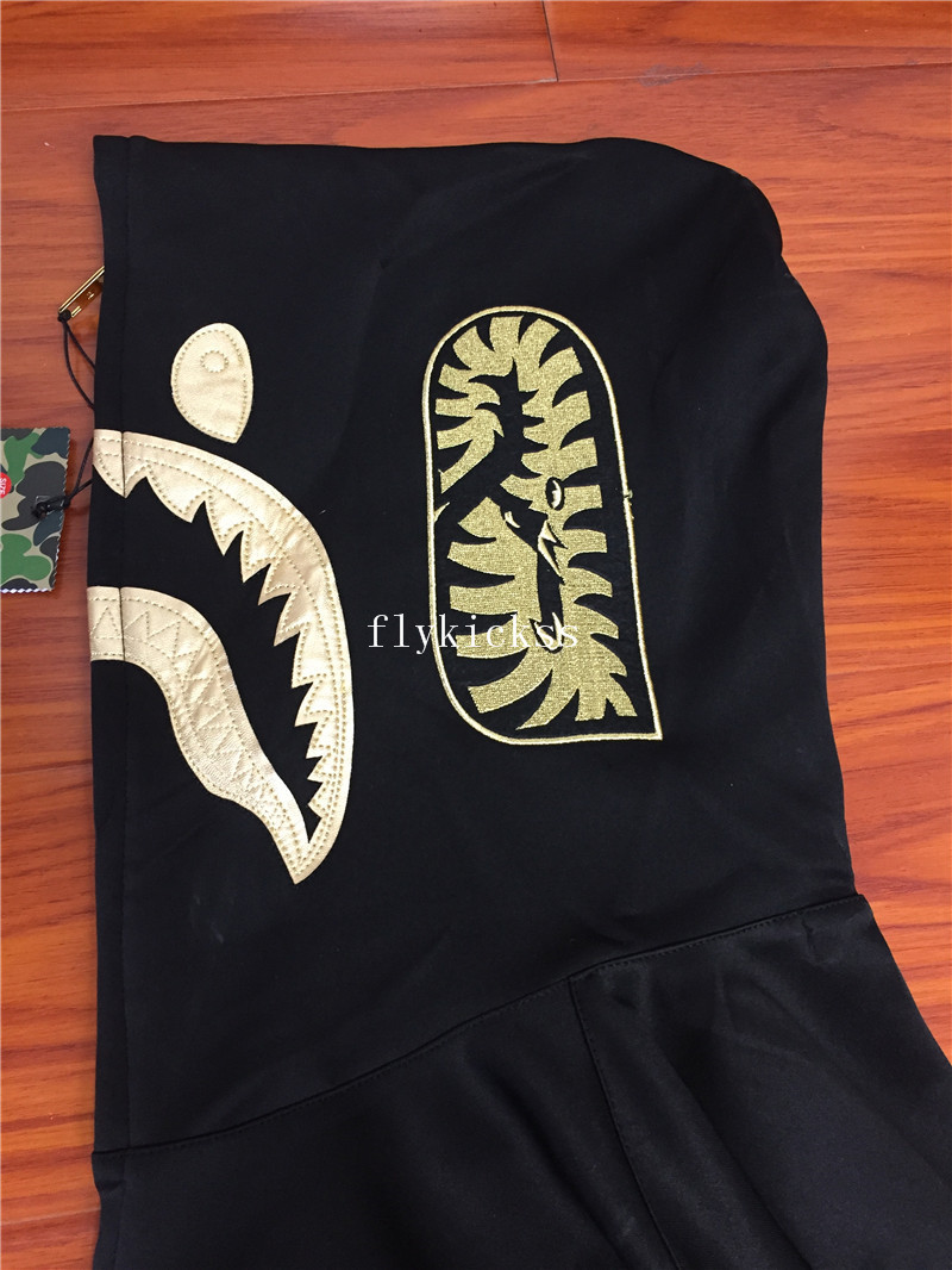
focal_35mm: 29
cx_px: 476
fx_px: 1063
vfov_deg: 61.6
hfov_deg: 48.2
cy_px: 635
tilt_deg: -73.1
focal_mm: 4.15
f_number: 2.2
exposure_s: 1/33
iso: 200
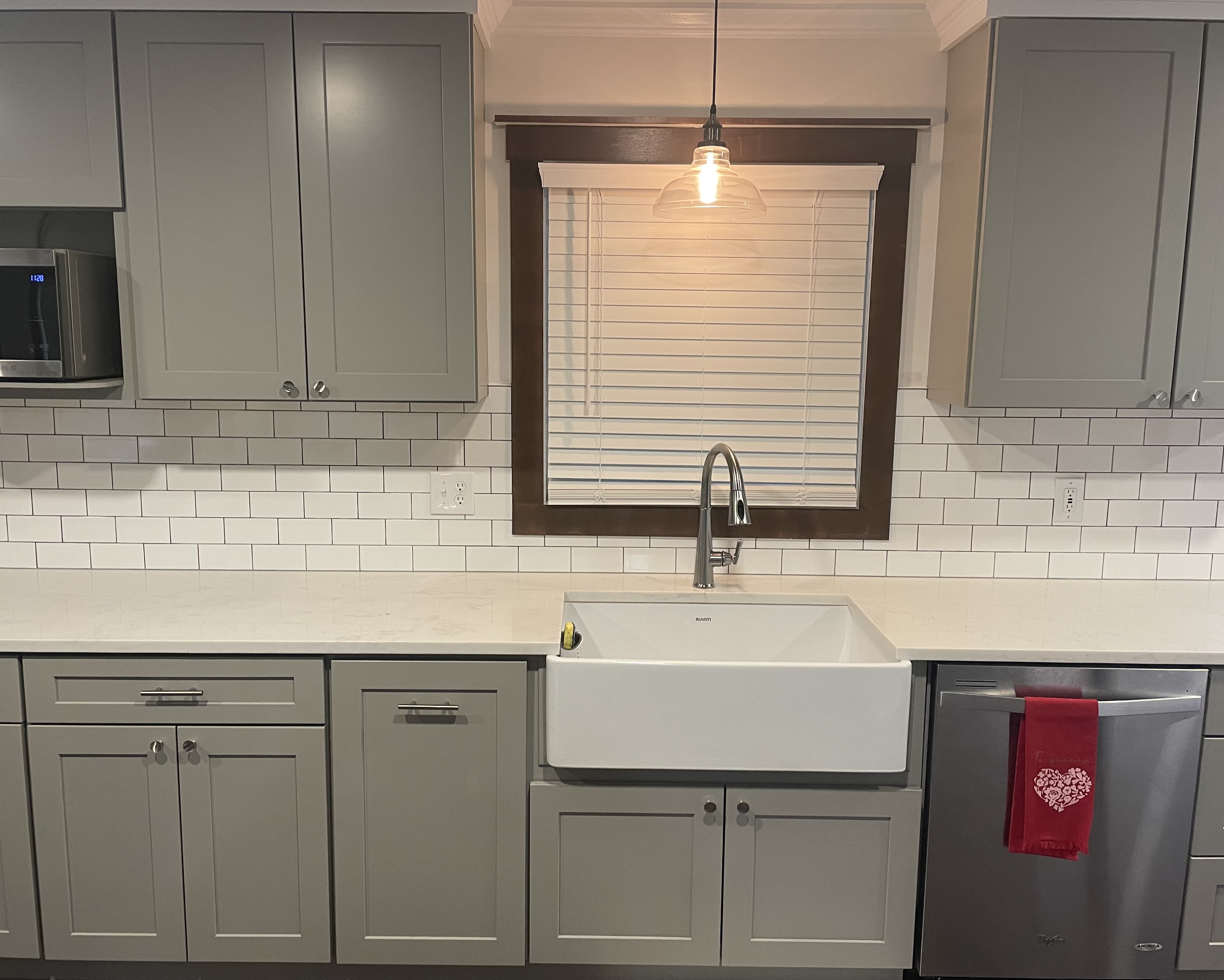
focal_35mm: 28
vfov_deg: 51.5
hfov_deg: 62.2
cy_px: 474
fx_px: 1014
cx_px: 592
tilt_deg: -8.6
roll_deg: -0.4
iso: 160
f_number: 1.6
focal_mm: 4.2
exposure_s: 1/60
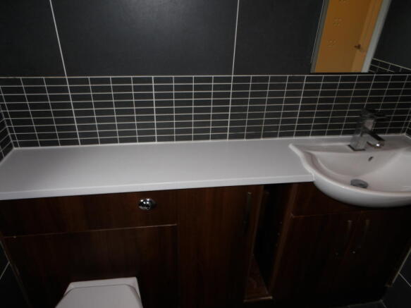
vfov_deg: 56.8
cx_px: 206
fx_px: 285
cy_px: 154
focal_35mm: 24
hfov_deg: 71.6
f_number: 4.1
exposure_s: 1/15
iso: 200
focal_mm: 4.3
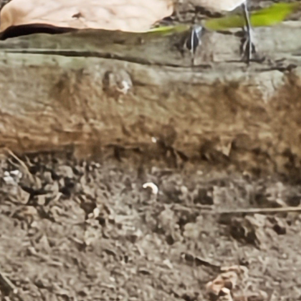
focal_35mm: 2497
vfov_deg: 0.7
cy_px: -19
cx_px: 134
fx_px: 24565
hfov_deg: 0.7
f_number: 2.6
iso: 1250
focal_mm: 15.38
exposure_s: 1/50
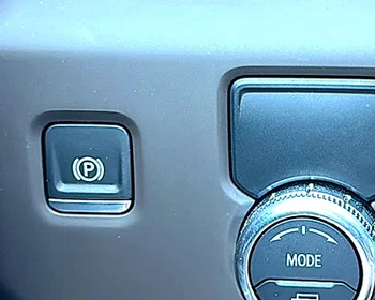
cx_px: 328
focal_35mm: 78
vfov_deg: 19.7
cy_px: 154
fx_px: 866
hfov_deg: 23.9
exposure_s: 1/40
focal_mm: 6.86
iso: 200
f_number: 1.78
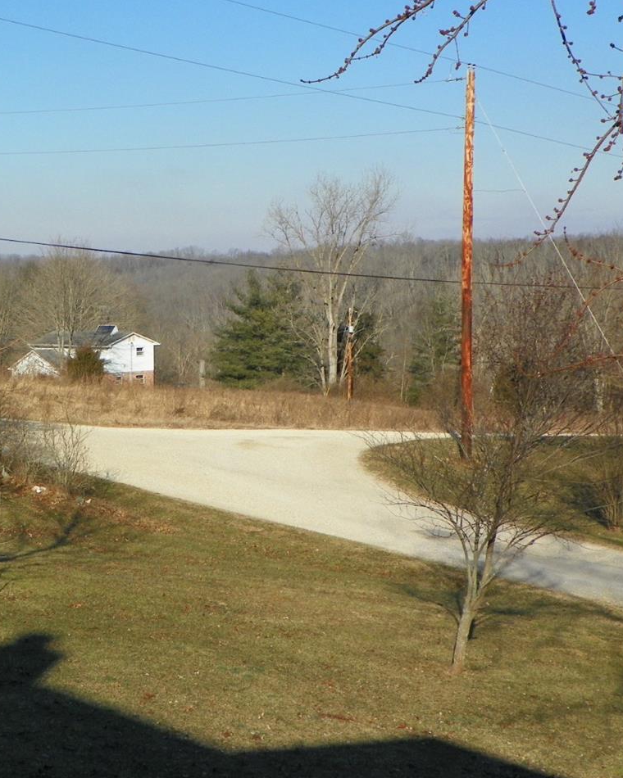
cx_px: 93
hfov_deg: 19.6
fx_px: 1775
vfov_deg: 24.7
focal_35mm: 77
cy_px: 393
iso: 64
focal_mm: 8.9
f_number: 5.6
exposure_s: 1/500
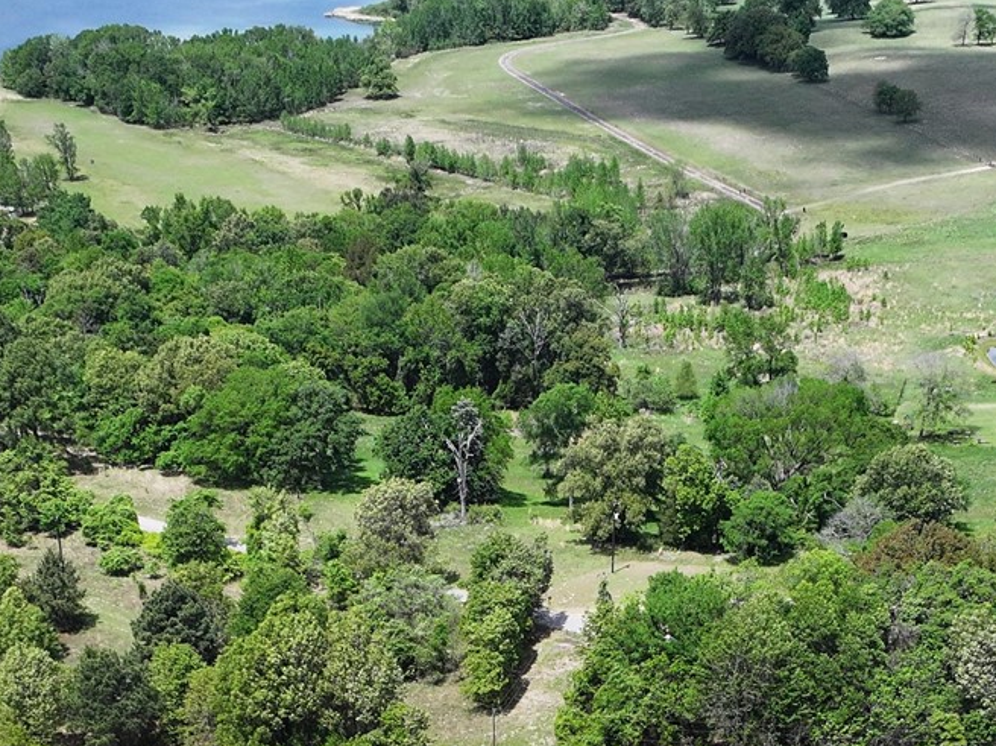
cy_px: 986
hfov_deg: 26.0
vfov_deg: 18.2
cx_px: 532
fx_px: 2156
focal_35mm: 75
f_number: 2.8
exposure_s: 1/2000
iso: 120
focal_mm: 12.29
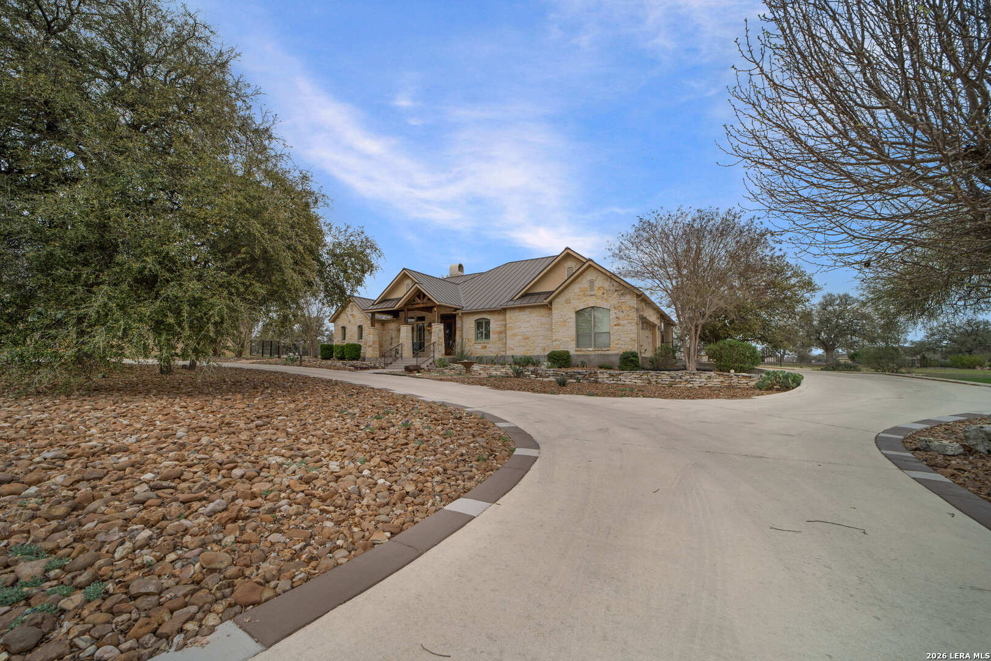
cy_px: 330
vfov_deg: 81.2
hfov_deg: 104.3
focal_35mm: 14
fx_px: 385
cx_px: 496
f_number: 8
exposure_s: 1/750
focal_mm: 14
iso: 160
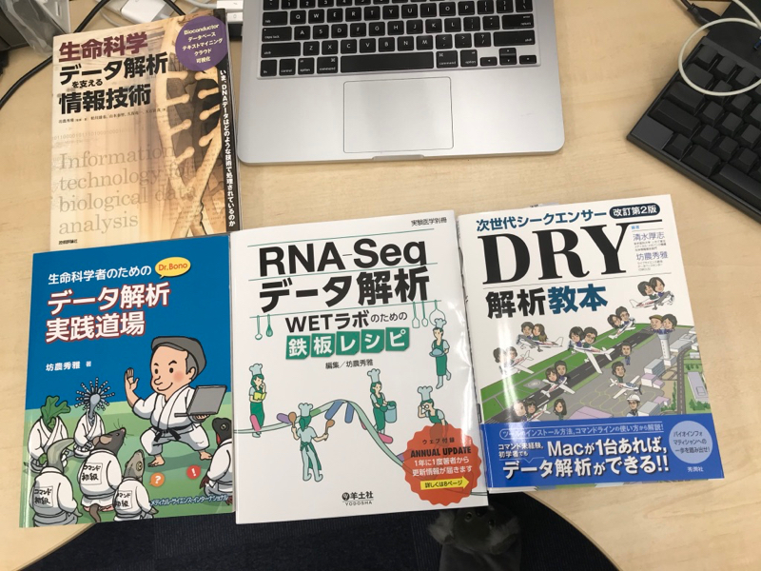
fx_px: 616
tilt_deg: -76.5
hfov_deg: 63.4
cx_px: 380
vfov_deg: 49.7
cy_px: 286
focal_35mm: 28
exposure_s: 1/135
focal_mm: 3.99
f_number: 1.8
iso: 25
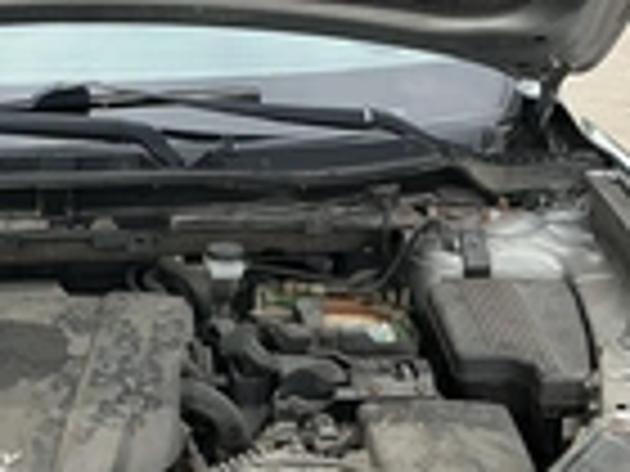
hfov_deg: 23.8
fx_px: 1456
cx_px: 68
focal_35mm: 80
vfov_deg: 18.4
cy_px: 162
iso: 25
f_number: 1.8
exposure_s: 1/473
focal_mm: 3
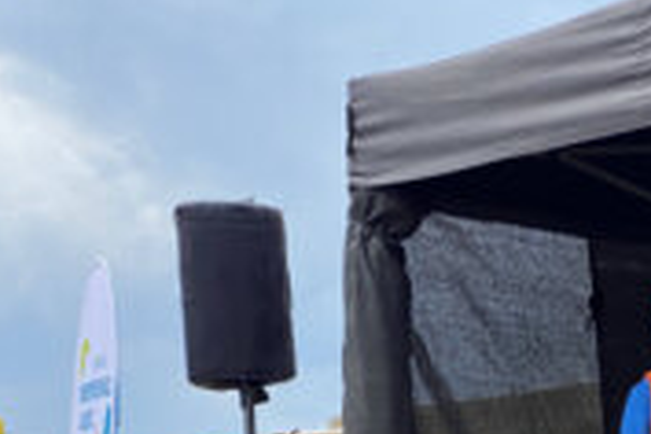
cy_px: 478
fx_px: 2206
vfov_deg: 11.1
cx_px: 725
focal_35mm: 122
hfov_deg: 16.3
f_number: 2
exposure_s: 1/999
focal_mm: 6
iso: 20
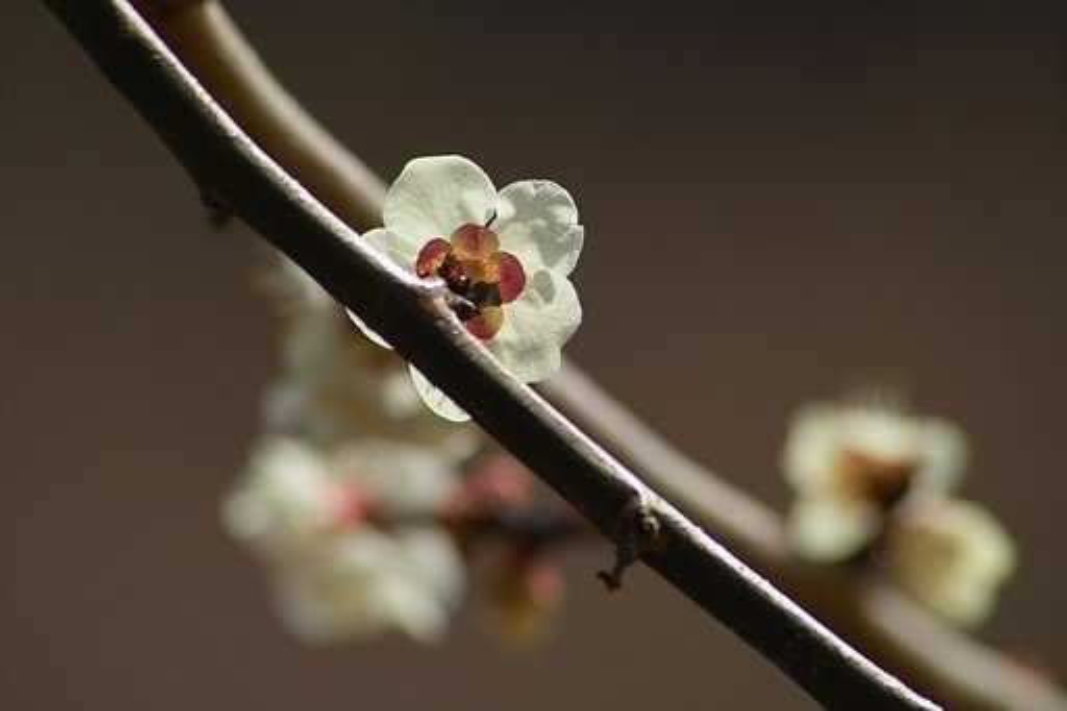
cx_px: 534
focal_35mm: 323
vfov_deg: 4.3
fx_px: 9570
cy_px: 356
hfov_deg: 6.4
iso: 100
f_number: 6.7
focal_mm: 190
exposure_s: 1/350
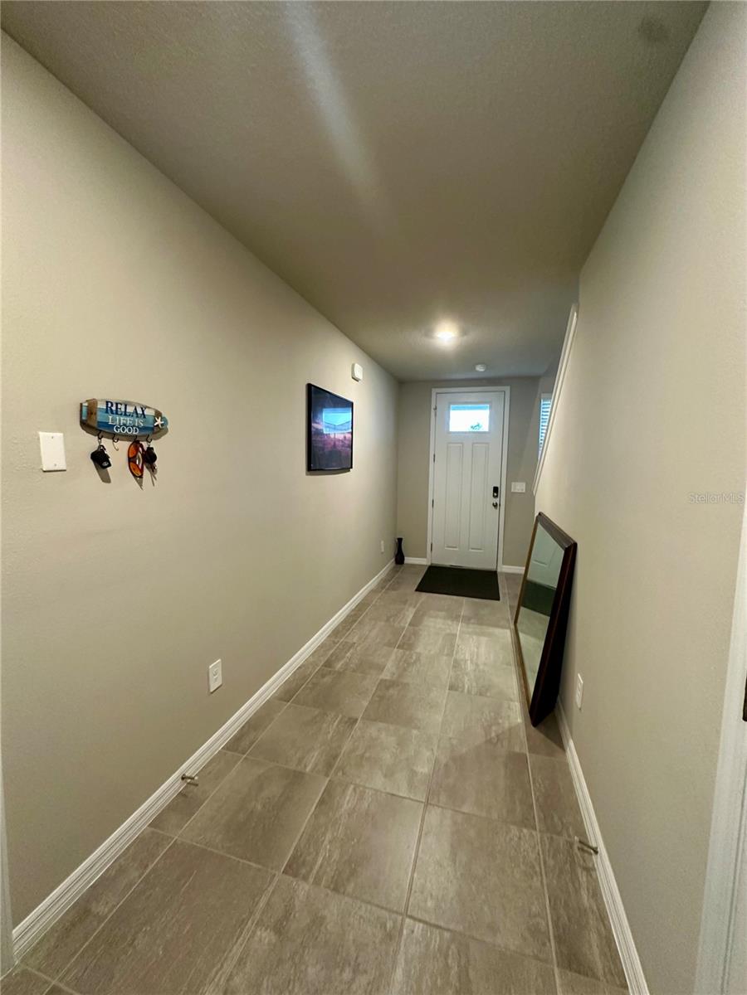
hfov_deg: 85.7
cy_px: 498
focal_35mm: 14
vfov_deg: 102.1
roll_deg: -1.6
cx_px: 374
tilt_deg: -3.8
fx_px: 403
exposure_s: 1/60
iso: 400
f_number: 2.2
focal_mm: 2.22
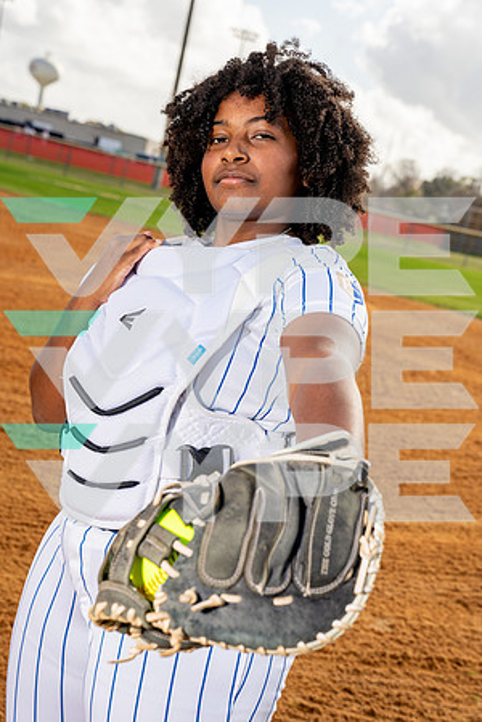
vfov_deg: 31.4
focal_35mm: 64
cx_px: 241
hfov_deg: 21.2
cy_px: 361
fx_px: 1285
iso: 100
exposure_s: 1/250
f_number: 7.1
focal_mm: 64
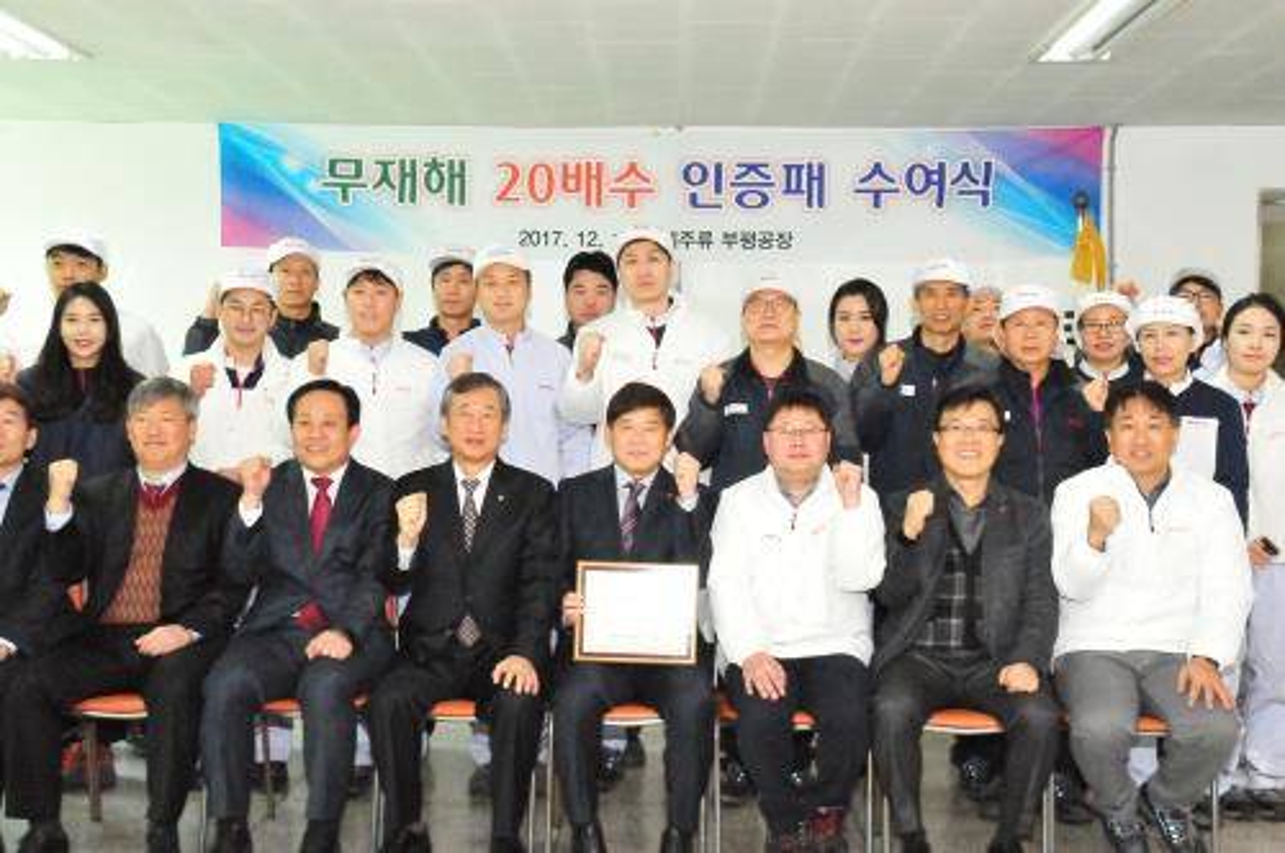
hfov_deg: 45.0
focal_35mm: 44
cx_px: 642
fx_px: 1551
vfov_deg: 30.8
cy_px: 426
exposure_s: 1/60
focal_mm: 29
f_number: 11
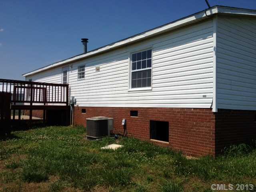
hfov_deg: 52.6
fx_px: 259
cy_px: 96
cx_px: 128
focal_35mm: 35
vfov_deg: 40.7
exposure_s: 1/4255
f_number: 2.4
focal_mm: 4.28
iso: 64
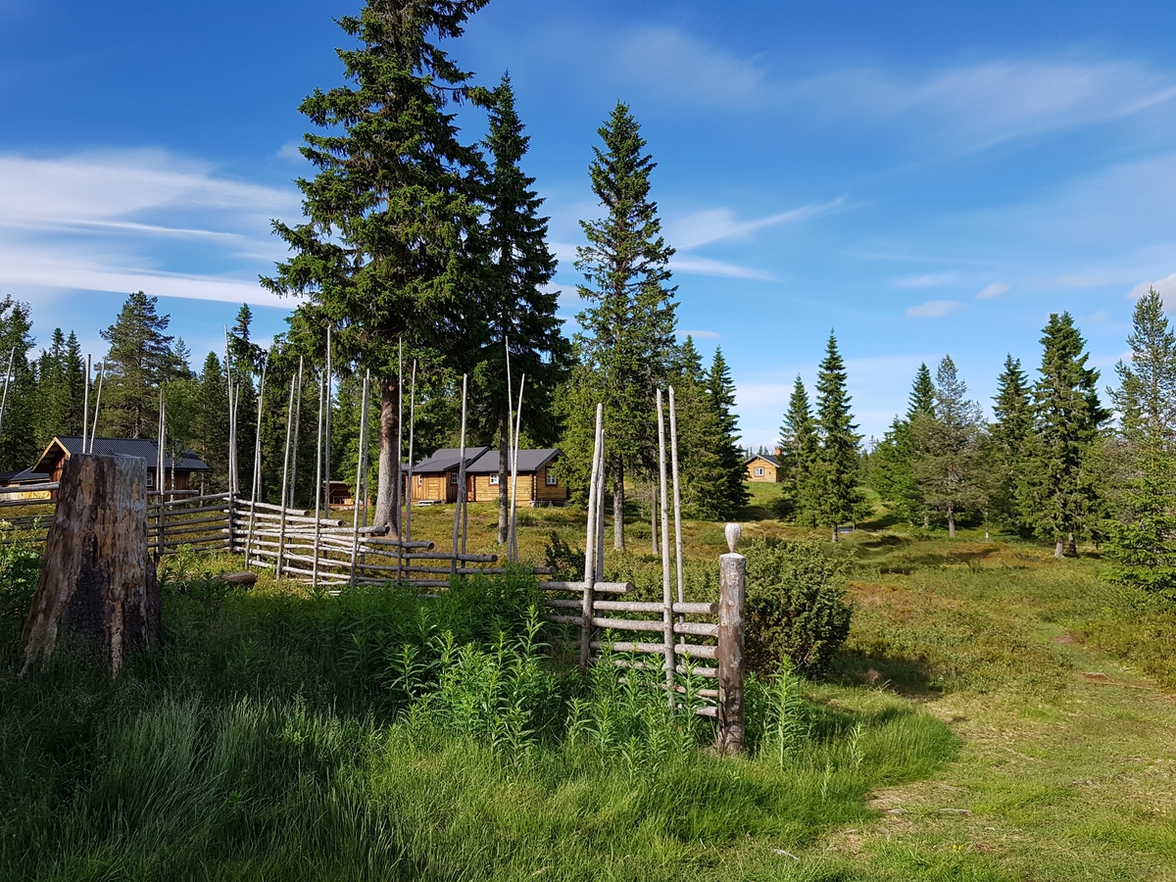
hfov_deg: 67.3
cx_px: 588
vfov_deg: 53.1
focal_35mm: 26
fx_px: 883
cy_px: 441
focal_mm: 4.2
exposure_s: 1/1680
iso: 50
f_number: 1.7
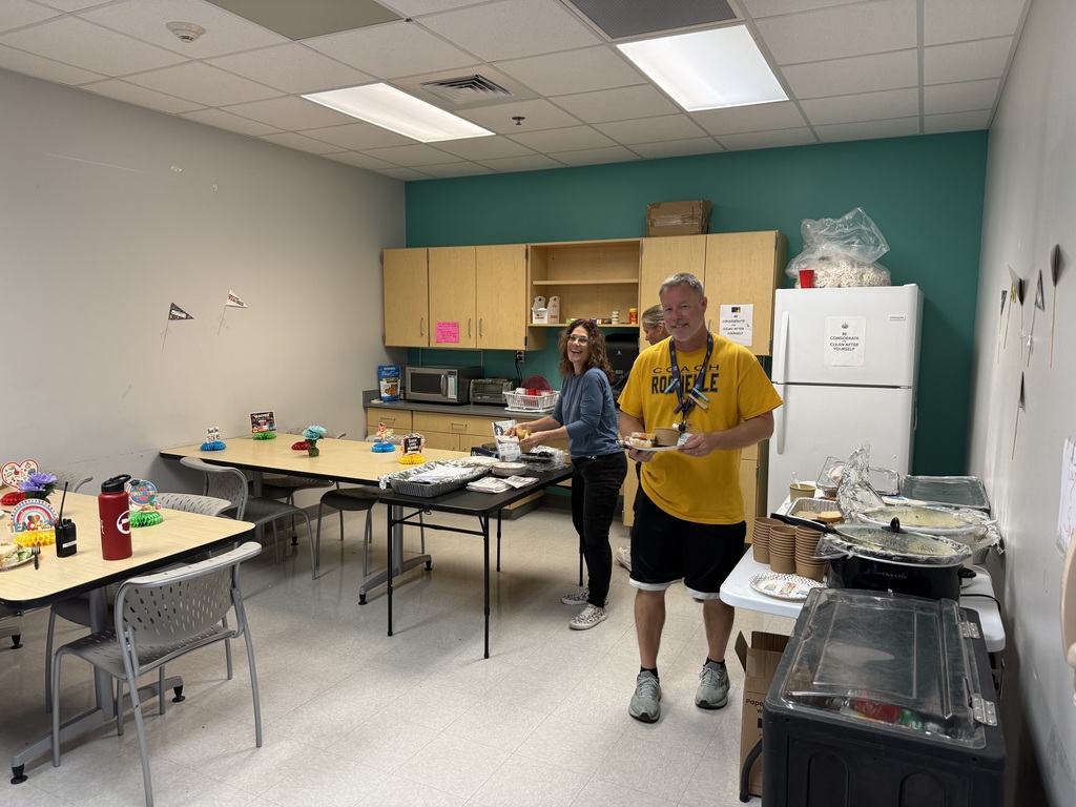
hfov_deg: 71.6
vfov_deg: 56.8
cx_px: 538
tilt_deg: -5.7
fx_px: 746
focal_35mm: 24
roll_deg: -0.7
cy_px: 404
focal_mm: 6.76
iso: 200
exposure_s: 1/120
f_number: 1.78
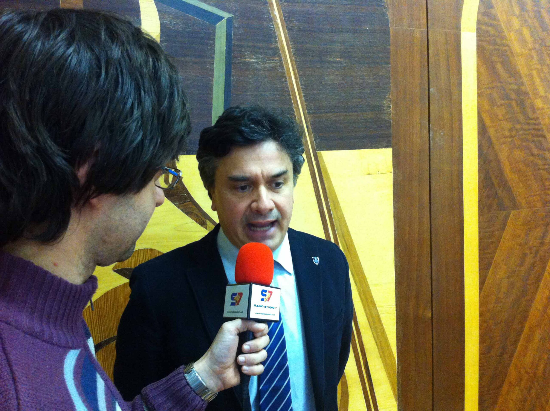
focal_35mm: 35
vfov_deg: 40.6
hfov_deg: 52.7
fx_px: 555
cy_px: 206
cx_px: 275
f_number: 2.8
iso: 400
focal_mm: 3.85
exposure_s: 1/15
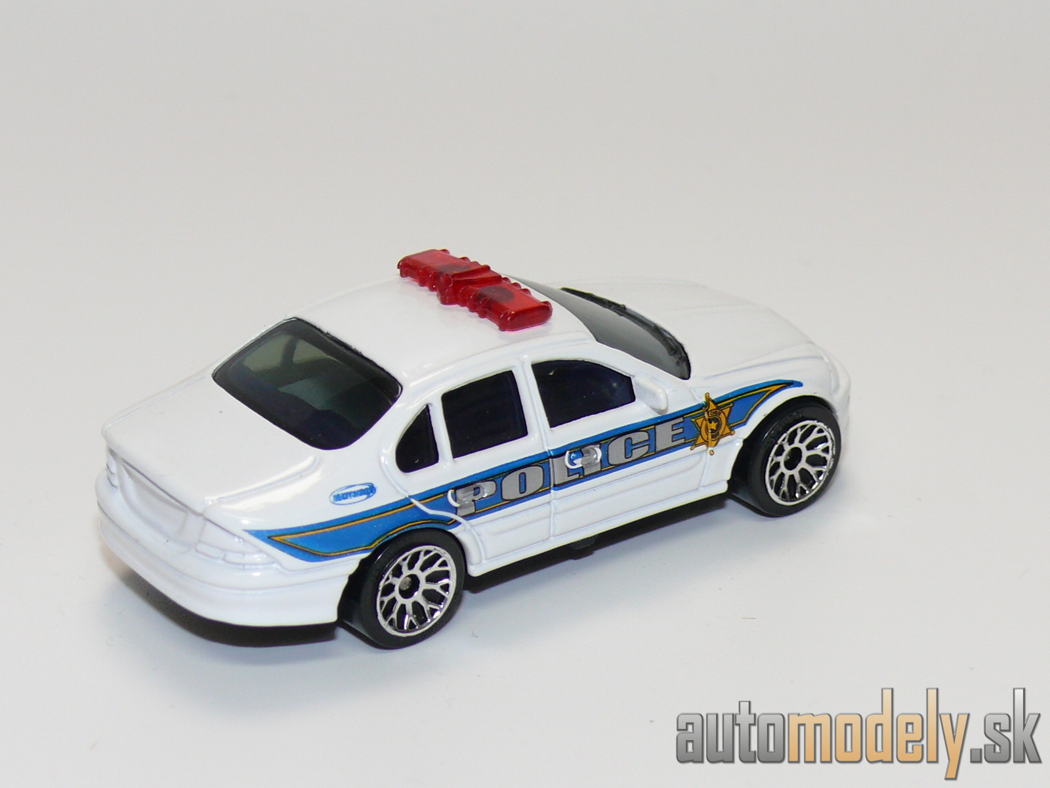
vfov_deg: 13.7
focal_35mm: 108
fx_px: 3276
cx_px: 525
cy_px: 394
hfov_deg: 18.2
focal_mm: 13.8
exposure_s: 1/30
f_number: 4
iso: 100
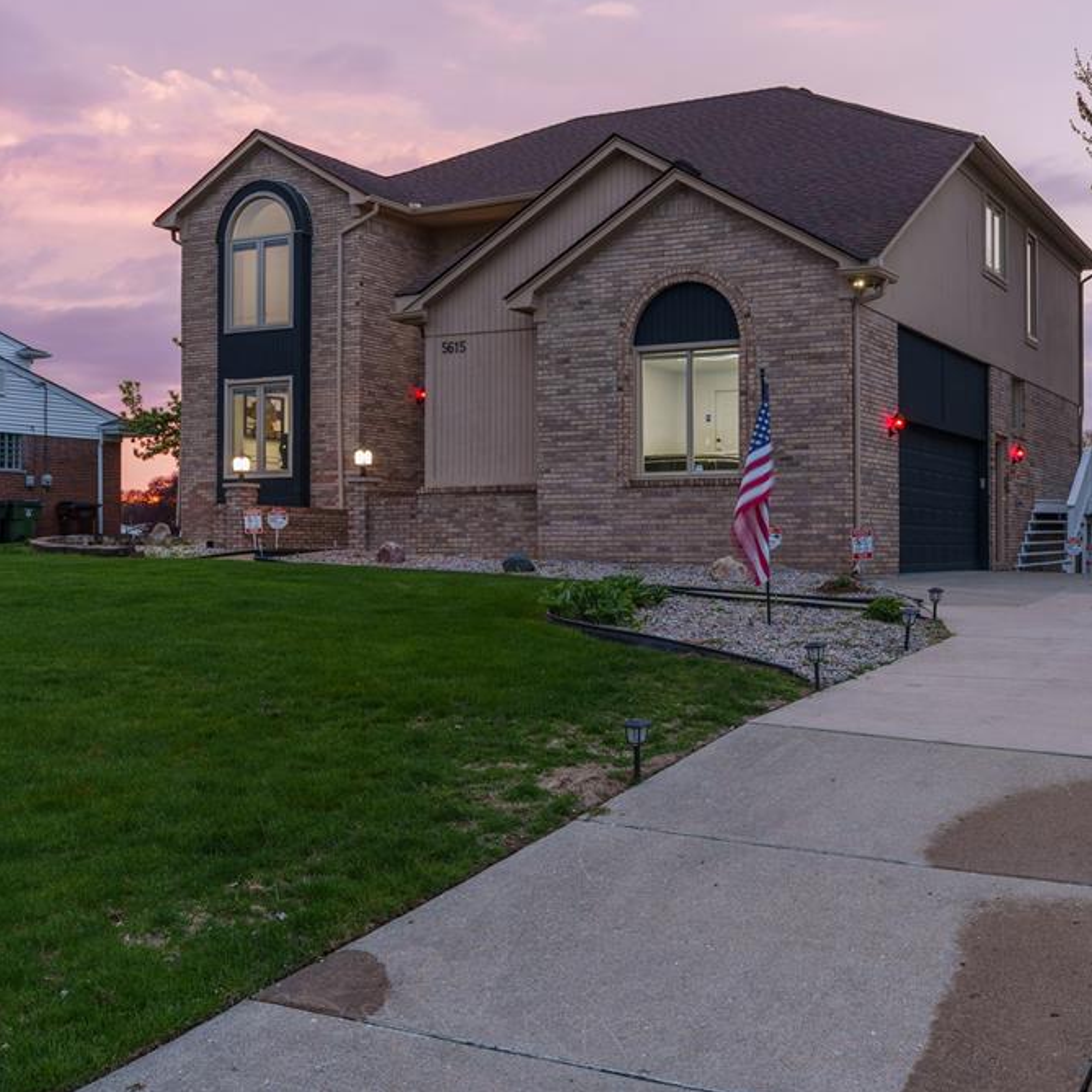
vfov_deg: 42.8
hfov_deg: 42.4
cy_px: 542
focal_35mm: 39
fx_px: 1392
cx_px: 704
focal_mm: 30
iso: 100
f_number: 8
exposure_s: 1/1.67
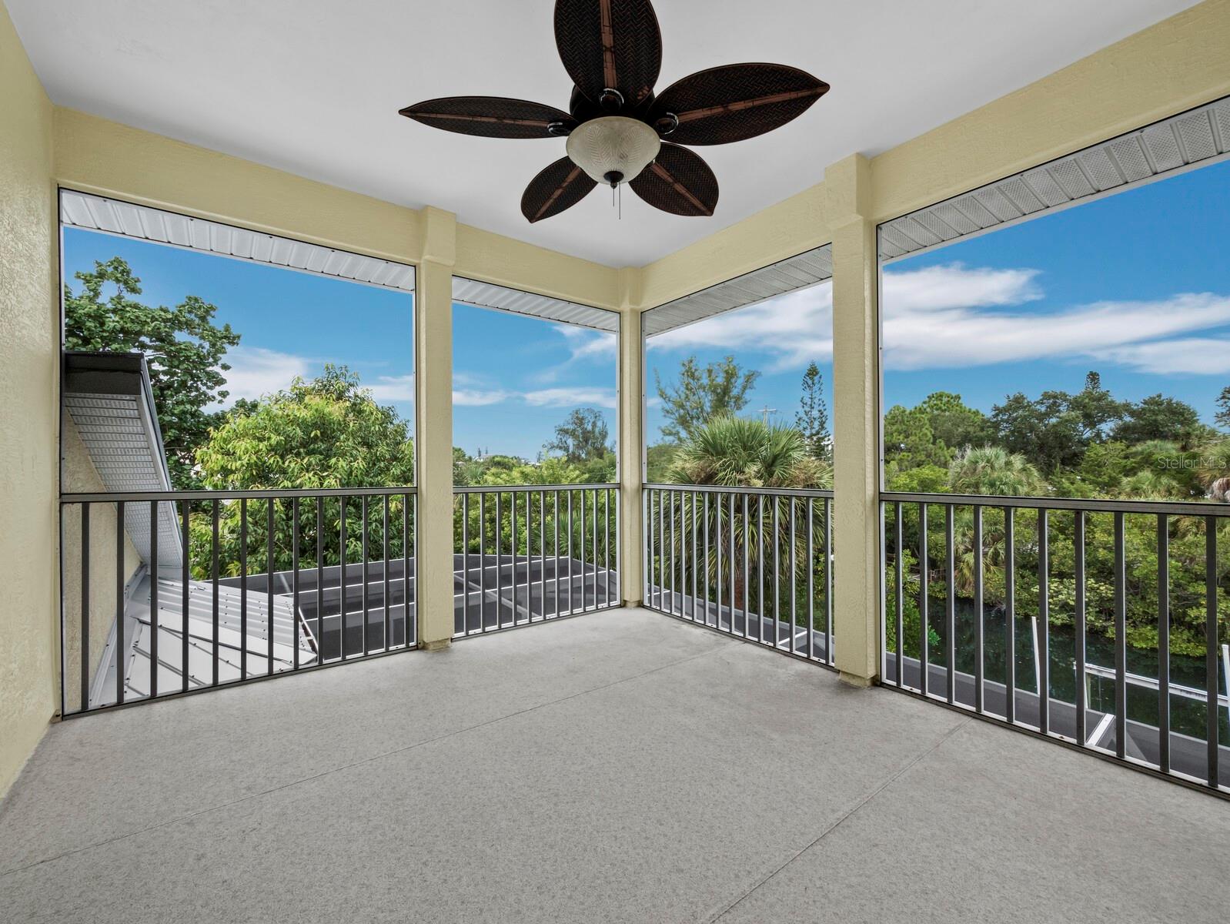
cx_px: 615
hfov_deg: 102.0
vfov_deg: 85.7
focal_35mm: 14
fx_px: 498
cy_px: 462
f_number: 11
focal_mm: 7
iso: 400
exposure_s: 1/30
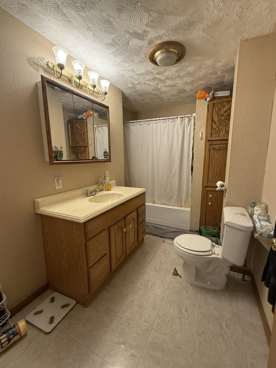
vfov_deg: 98.2
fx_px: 159
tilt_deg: -8.2
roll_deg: -1.6
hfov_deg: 81.8
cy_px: 185
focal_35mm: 15
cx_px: 140
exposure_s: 1/60
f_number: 2.2
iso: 250
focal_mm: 2.22
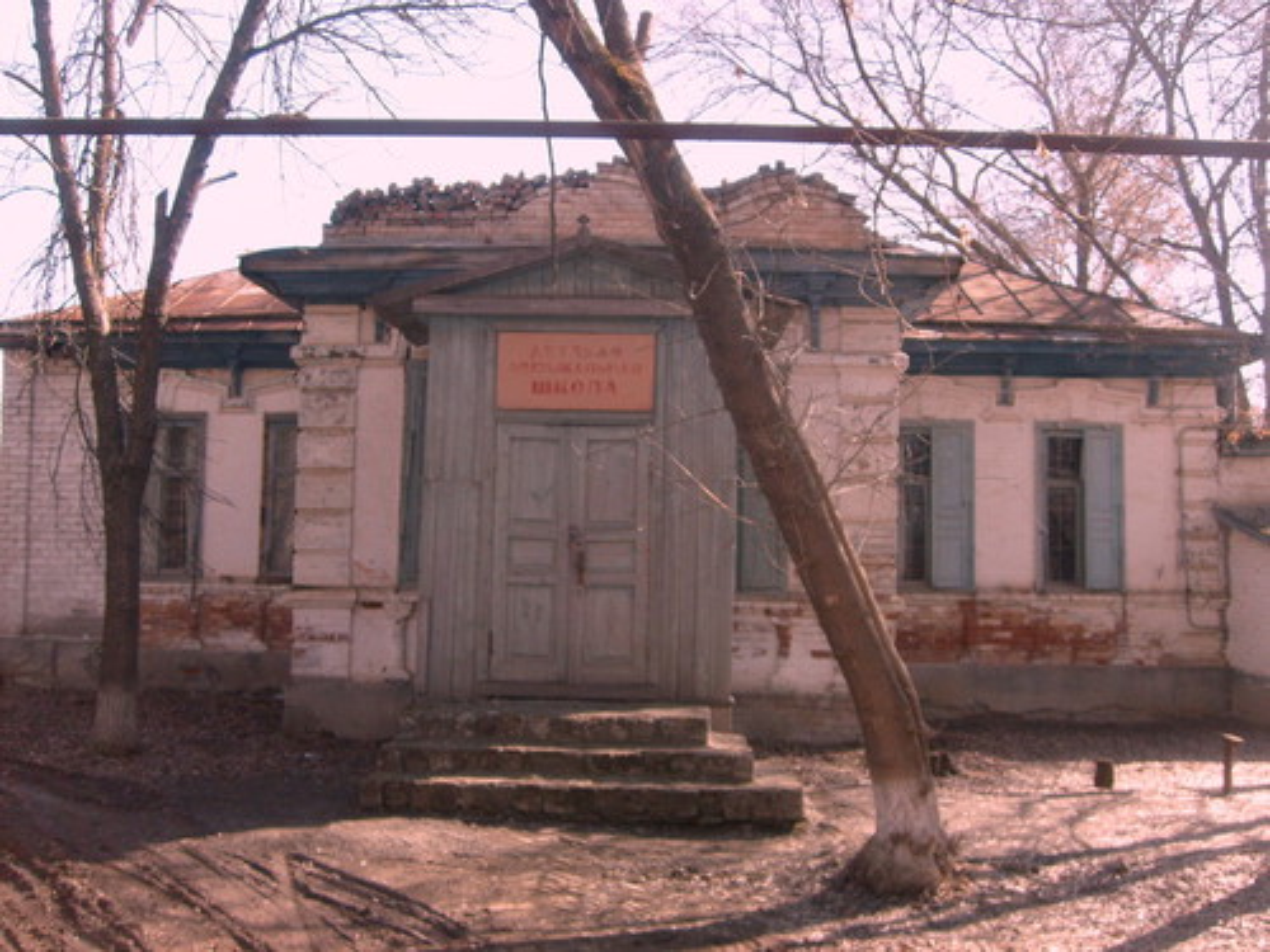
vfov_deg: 40.7
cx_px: 635
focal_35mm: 35
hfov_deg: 52.6
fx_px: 1284
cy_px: 476
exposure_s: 1/350
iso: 80
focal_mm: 5.8
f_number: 2.8
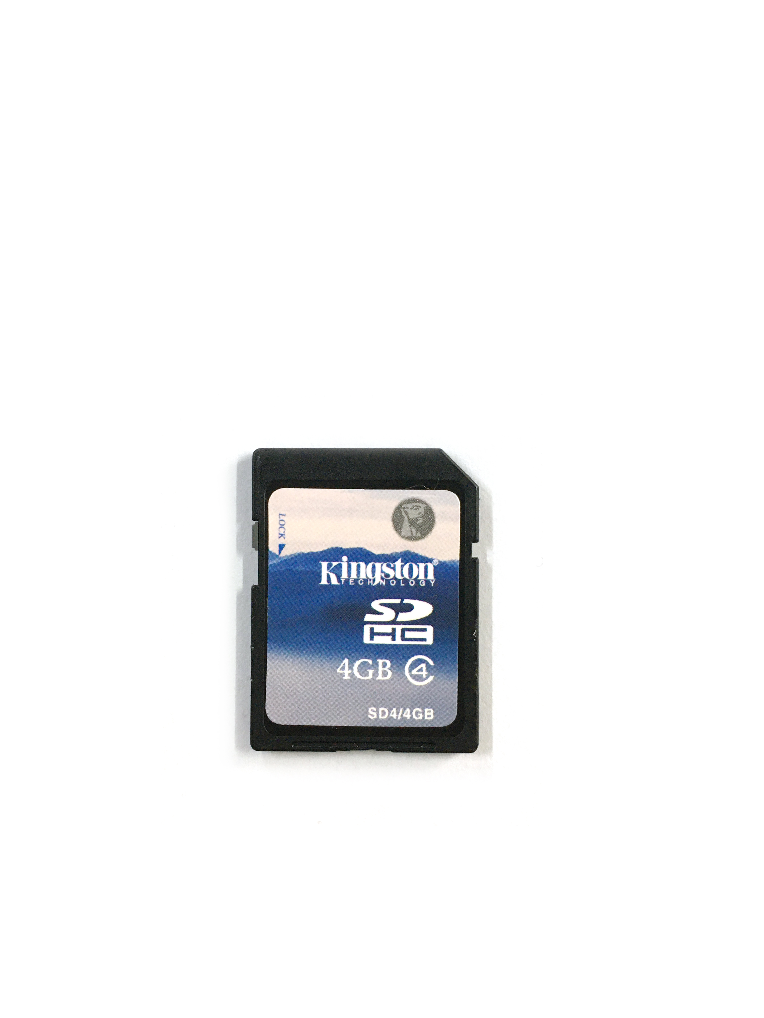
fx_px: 853
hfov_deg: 48.2
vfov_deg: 61.7
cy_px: 509
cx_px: 382
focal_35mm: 29
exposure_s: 1/33
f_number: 2.2
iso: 125
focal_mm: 4.15
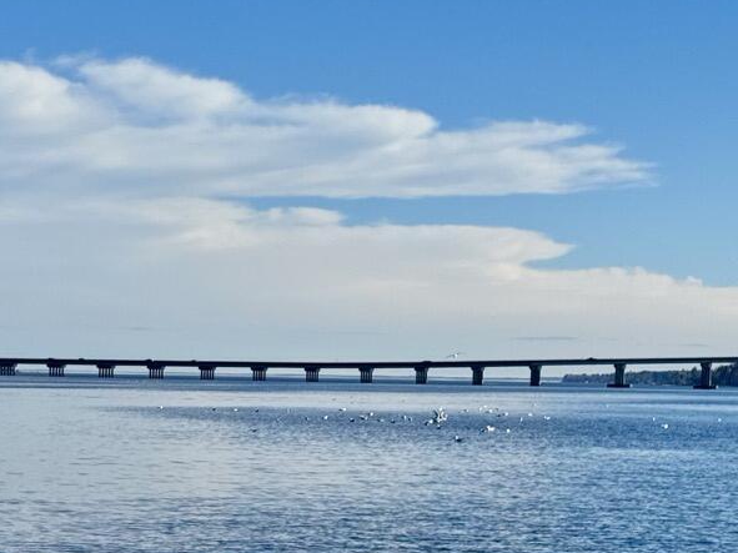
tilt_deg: -2.6
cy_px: 426
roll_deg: -1.7
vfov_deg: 14.2
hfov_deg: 18.8
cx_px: 219
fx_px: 2217
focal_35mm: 104
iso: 64
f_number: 1.78
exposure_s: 1/7937
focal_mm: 6.76
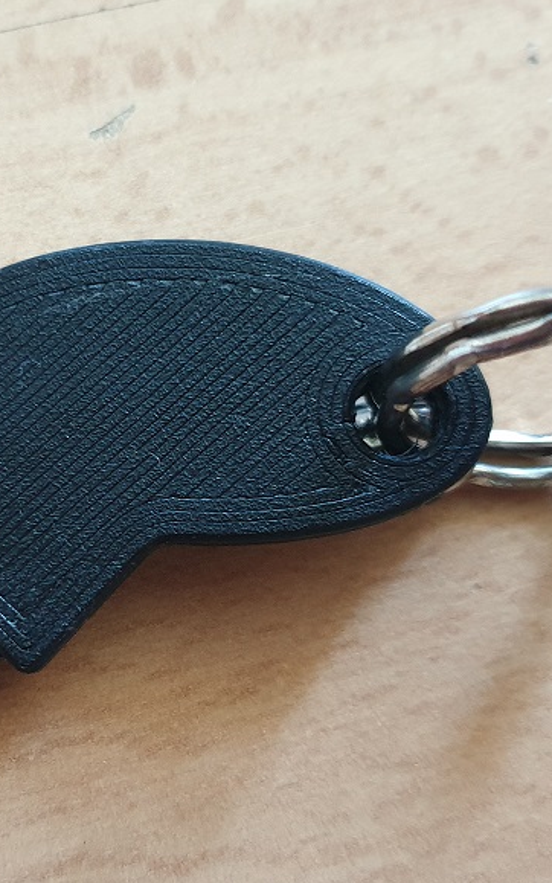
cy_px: 453
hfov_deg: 26.3
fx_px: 1155
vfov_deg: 41.8
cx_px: 90
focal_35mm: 48
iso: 250
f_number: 1.5
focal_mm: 4.3
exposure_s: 1/18
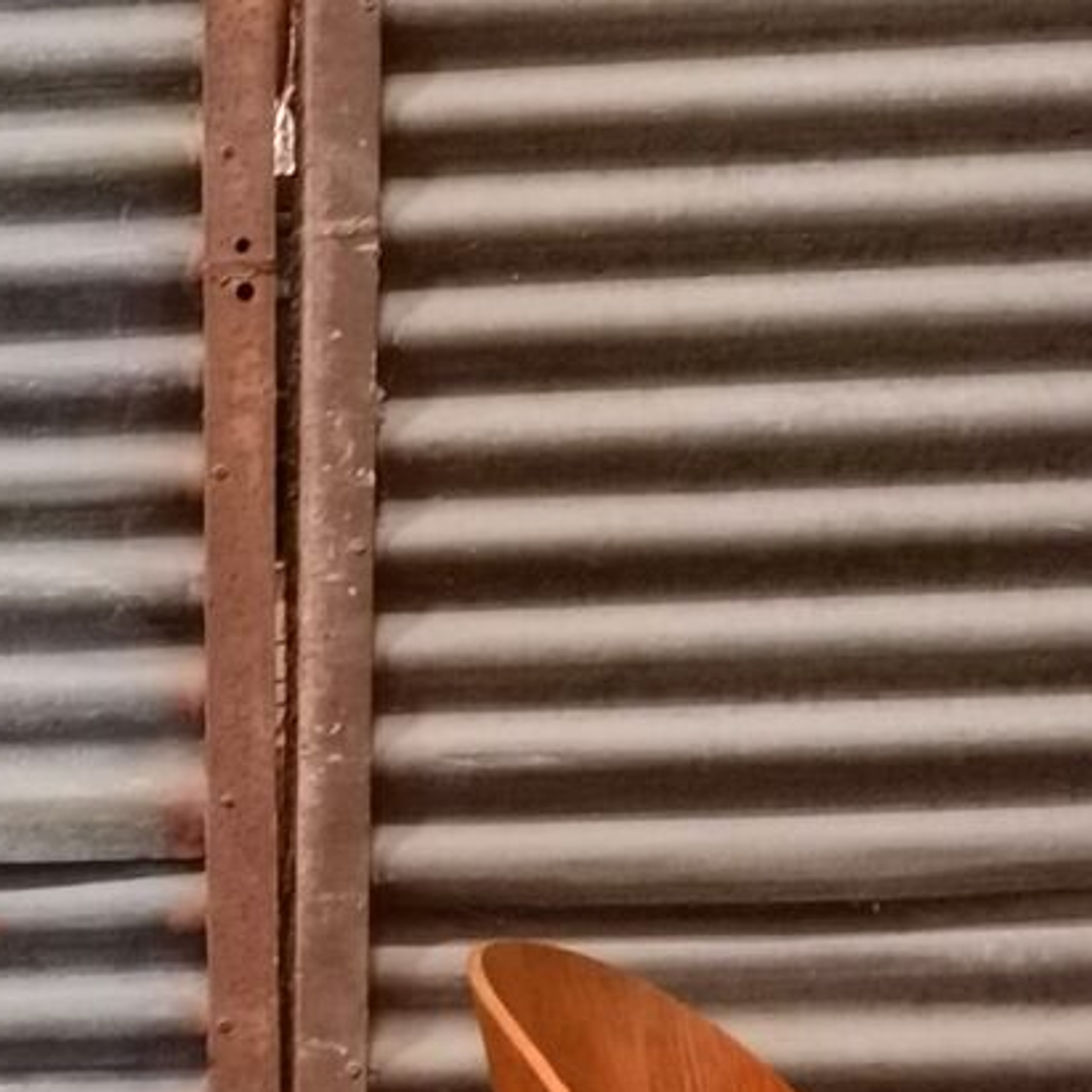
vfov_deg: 12.9
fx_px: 4604
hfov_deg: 12.0
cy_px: 1610
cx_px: -1119
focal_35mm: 129
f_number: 1.9
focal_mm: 6.71
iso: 800
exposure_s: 1/20
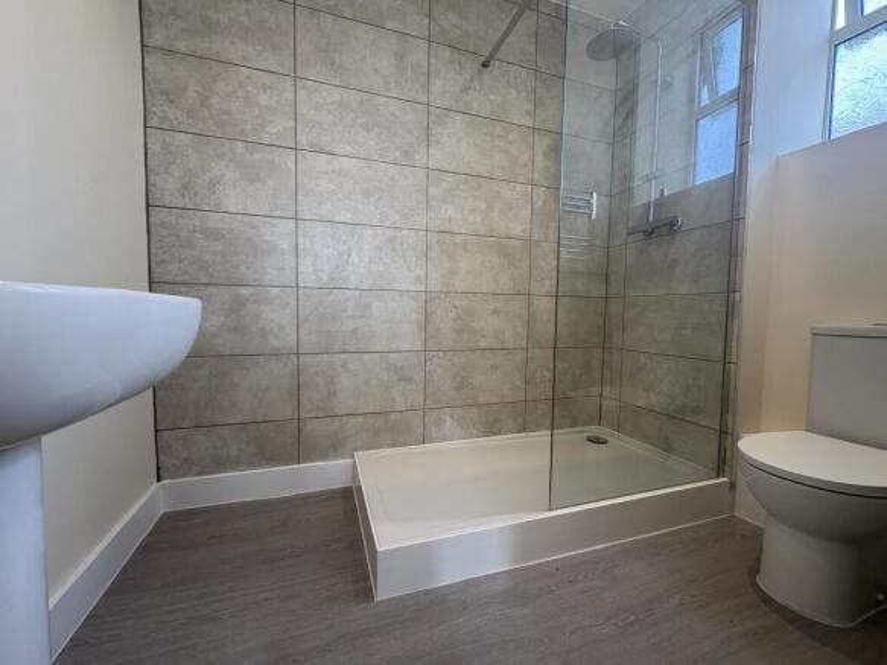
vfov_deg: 85.7
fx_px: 359
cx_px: 444
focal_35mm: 14
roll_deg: -1.7
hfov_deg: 102.1
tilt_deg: -3.0
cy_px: 332
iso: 80
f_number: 2.2
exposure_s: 1/99
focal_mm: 2.22
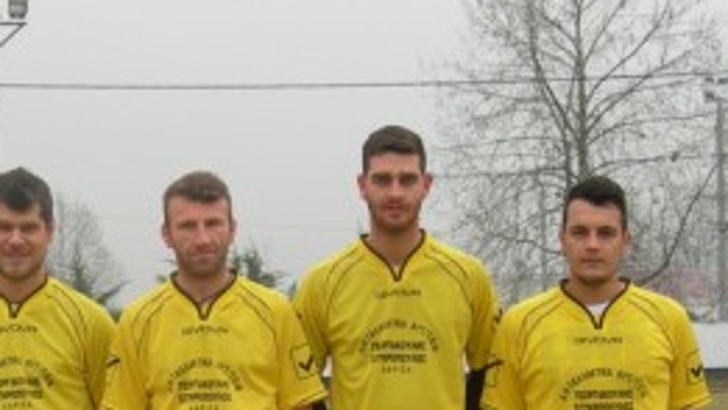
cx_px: 215
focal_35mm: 113
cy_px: 474
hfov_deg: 18.9
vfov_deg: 10.6
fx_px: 2182
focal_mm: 8.5
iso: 50
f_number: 4.9
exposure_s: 1/116
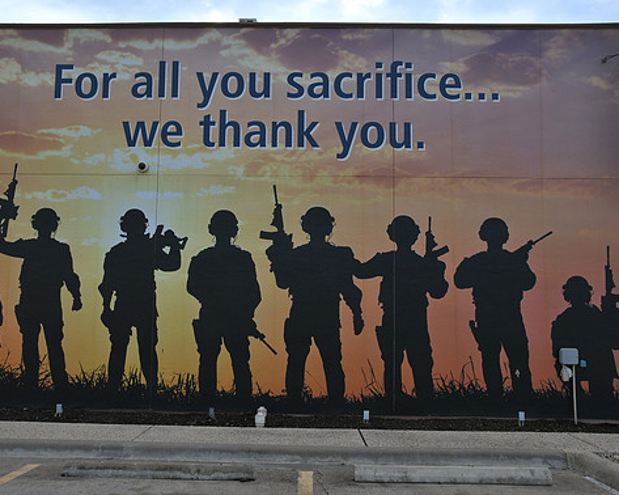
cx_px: 283
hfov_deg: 47.9
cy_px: 244
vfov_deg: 39.1
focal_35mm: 38
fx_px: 696
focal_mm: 22
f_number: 14
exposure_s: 1/50
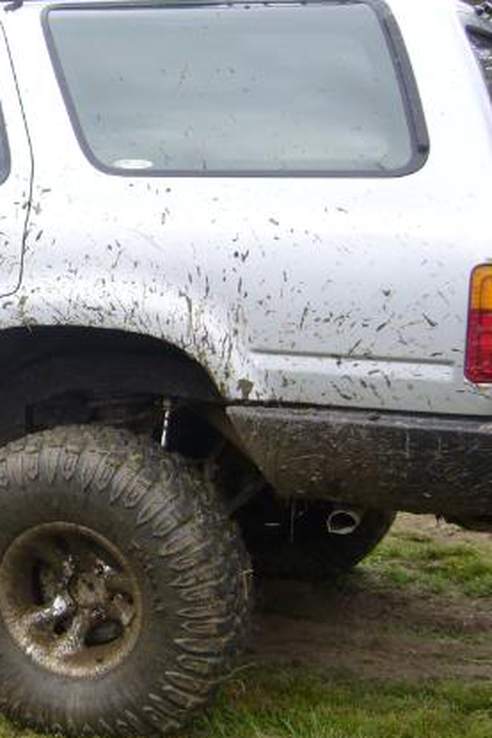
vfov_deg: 28.8
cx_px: -133
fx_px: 1436
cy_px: 303
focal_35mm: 70
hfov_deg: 18.2
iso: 80
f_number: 2.8
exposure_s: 1/60
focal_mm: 5.8
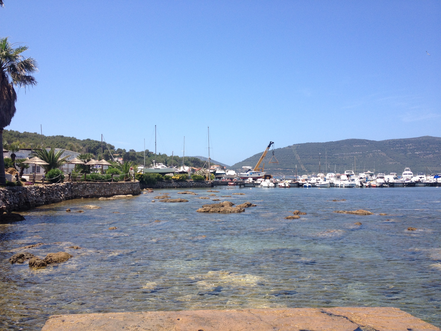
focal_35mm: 35
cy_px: 166
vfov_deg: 40.7
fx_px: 446
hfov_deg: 52.6
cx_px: 220
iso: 50
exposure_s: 1/1416
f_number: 2.4
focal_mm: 4.28
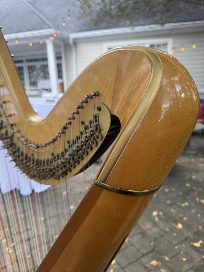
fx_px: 189
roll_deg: +0.9
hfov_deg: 56.8
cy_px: 136
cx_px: 102
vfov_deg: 71.6
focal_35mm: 24
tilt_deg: -13.2
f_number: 1.78
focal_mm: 6.76
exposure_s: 1/120
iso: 64
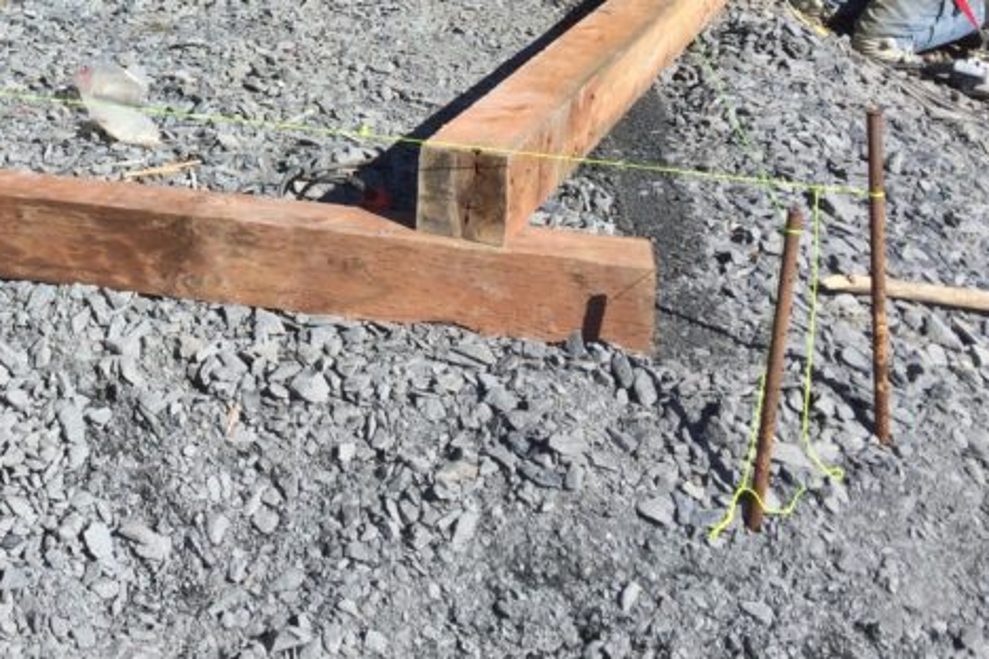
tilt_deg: -10.9
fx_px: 1813
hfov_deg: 29.3
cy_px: -101
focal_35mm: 66
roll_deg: -2.2
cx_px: 108
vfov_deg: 19.6
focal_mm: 4.15
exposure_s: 1/1244
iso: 32
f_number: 2.2
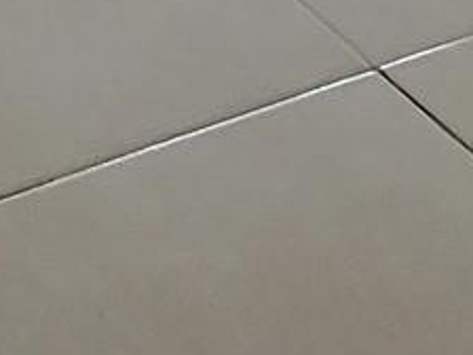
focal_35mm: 93
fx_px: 1271
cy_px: -759
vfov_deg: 10.4
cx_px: -298
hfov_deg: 18.1
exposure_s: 1/60
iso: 200
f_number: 2.2
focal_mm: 2.2
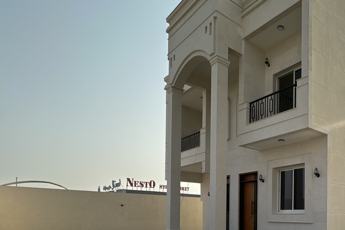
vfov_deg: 41.1
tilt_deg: +1.8
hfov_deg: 54.9
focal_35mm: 29
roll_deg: -0.8
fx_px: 278
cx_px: 314
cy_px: 211
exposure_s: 1/1453
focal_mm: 2.22
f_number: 2.2
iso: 50
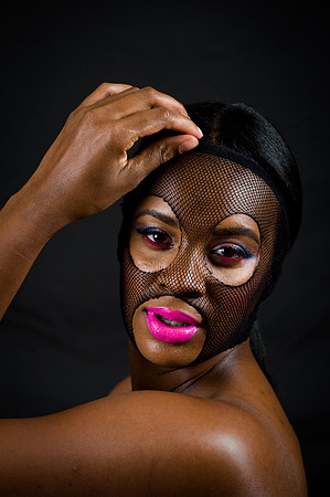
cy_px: 248
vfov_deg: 10.3
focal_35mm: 200
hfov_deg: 6.9
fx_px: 2756
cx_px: 165
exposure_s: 1/125
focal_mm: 200
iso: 200
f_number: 5.6
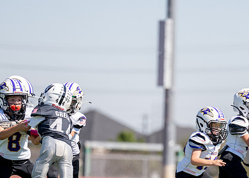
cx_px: 205
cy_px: 150
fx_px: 2778
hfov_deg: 5.1
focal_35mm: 393
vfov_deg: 3.7
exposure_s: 1/4000
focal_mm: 200
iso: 200
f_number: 2.8
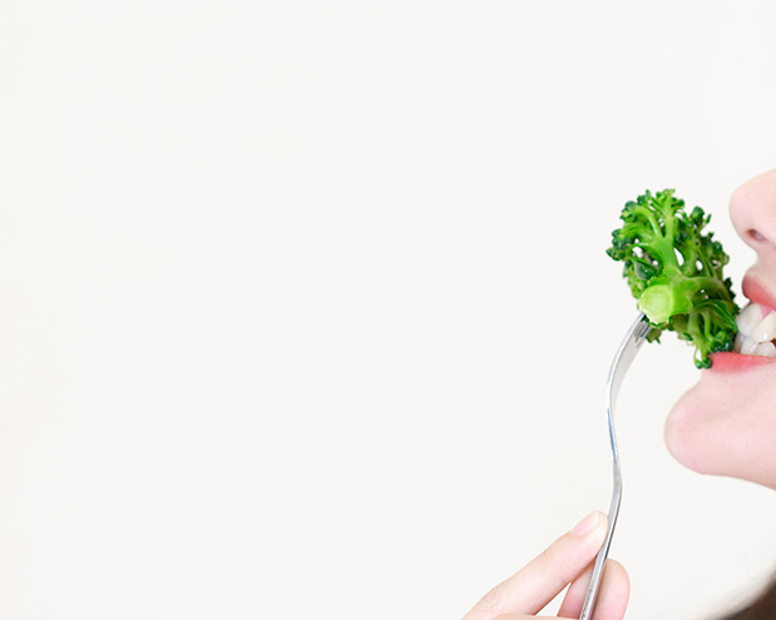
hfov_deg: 20.6
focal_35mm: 91
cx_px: 688
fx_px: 2090
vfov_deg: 16.9
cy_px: 354
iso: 200
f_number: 2.8
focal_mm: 50
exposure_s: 1/40
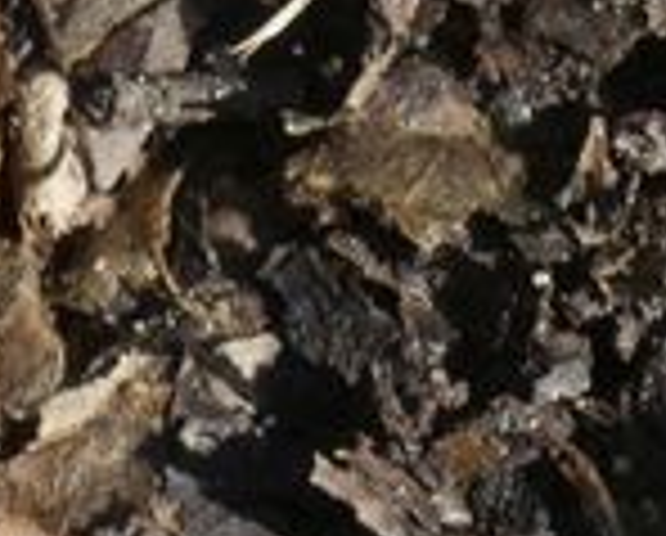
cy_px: -739
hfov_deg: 3.8
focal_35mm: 505
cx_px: 304
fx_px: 9974
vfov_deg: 3.0
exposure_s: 1/200
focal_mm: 16
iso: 80
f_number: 4.7
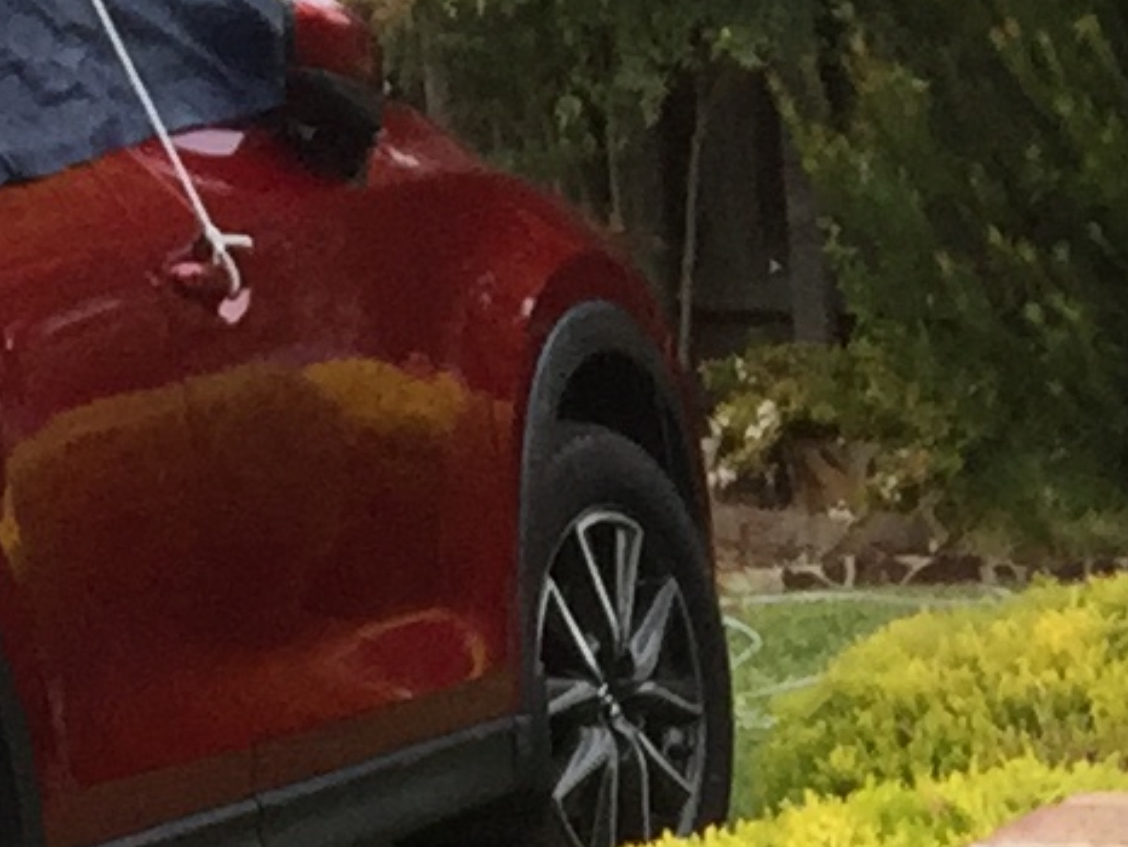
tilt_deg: -21.3
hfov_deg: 9.2
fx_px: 6618
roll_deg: -0.8
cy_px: 2783
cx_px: 2222
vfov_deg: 6.5
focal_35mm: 203
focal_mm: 4.15
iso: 32
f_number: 2.2
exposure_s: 1/1236
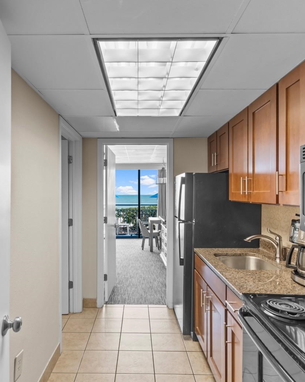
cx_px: 135
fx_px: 248
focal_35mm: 22
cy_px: 185
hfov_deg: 62.9
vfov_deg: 75.0
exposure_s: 1/10
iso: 100
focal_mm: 10
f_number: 4.5
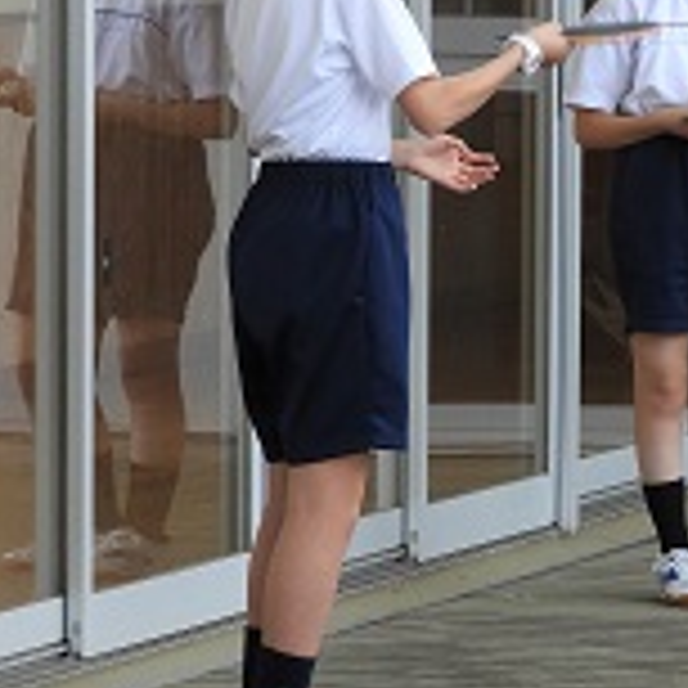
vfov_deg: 5.3
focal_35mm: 332
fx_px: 7465
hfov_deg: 5.2
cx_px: 1084
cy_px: 384
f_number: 5
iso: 140
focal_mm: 20.6
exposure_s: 1/60
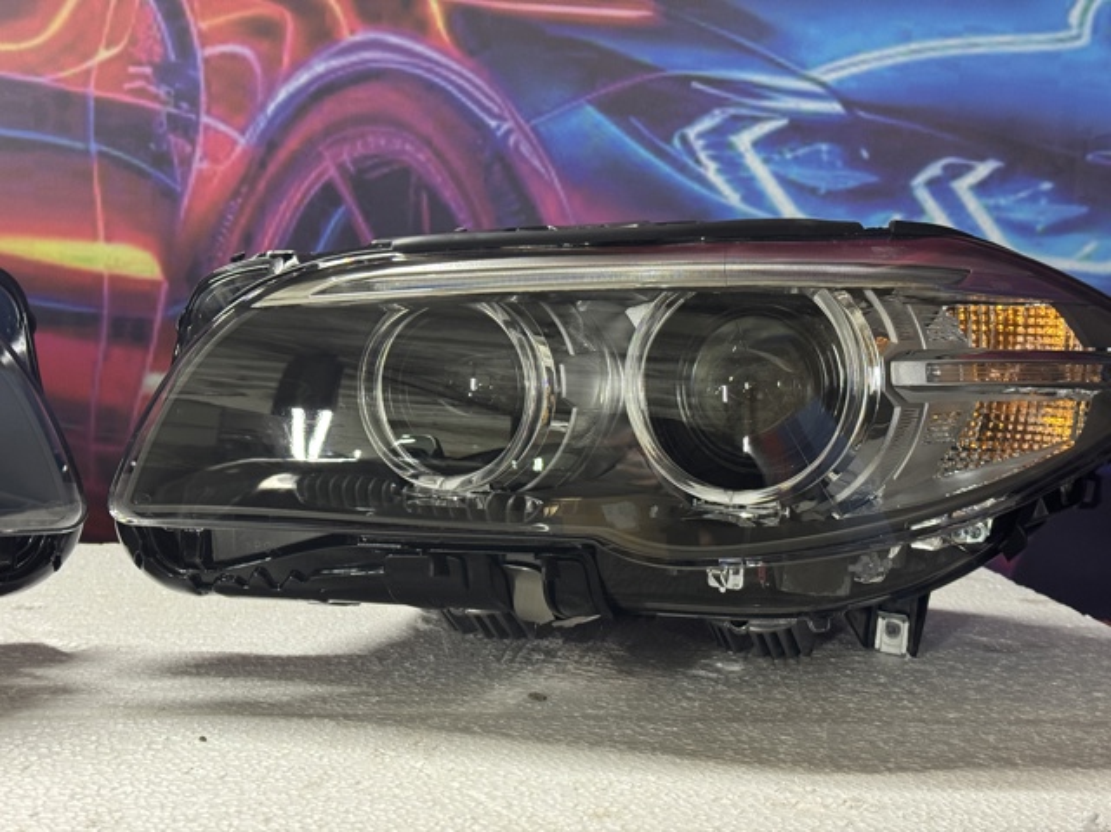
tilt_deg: -5.6
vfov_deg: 30.2
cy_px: 416
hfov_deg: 39.7
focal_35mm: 48
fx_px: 1539
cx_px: 556
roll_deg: -2.7
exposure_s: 1/33
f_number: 1.78
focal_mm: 6.76
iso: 250
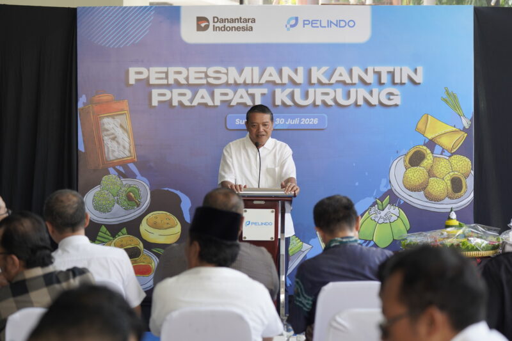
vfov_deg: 14.5
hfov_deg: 21.7
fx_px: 1337
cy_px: 170
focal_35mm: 94
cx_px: 256
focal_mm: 94
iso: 320
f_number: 4
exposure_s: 1/100
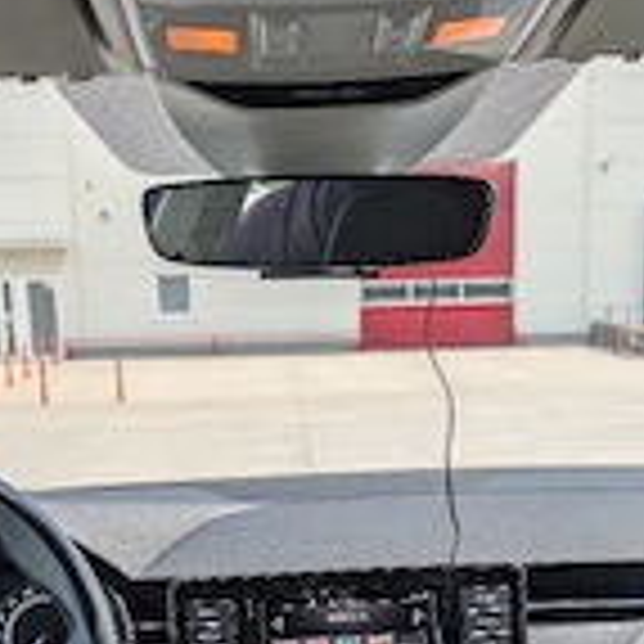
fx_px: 1242
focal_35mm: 59
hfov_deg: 29.0
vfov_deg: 26.6
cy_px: 716
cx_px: 275
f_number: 1.68
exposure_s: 1/357
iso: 22
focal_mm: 6.9
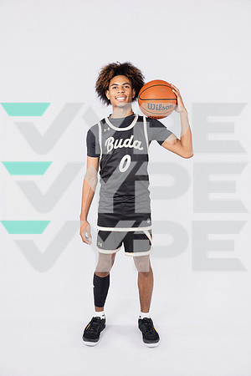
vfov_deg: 47.3
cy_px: 188
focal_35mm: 41
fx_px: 430
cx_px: 126
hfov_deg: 32.6
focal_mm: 41.1
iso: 200
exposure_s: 1/250
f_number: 4.5
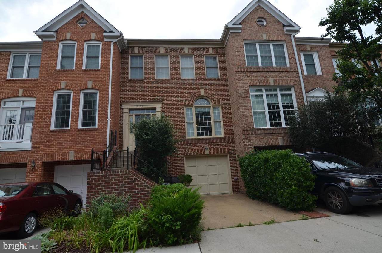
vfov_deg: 67.1
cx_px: 191
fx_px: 191
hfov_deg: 90.1
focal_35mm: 18
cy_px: 126
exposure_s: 1/200
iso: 200
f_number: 7.1
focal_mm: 12
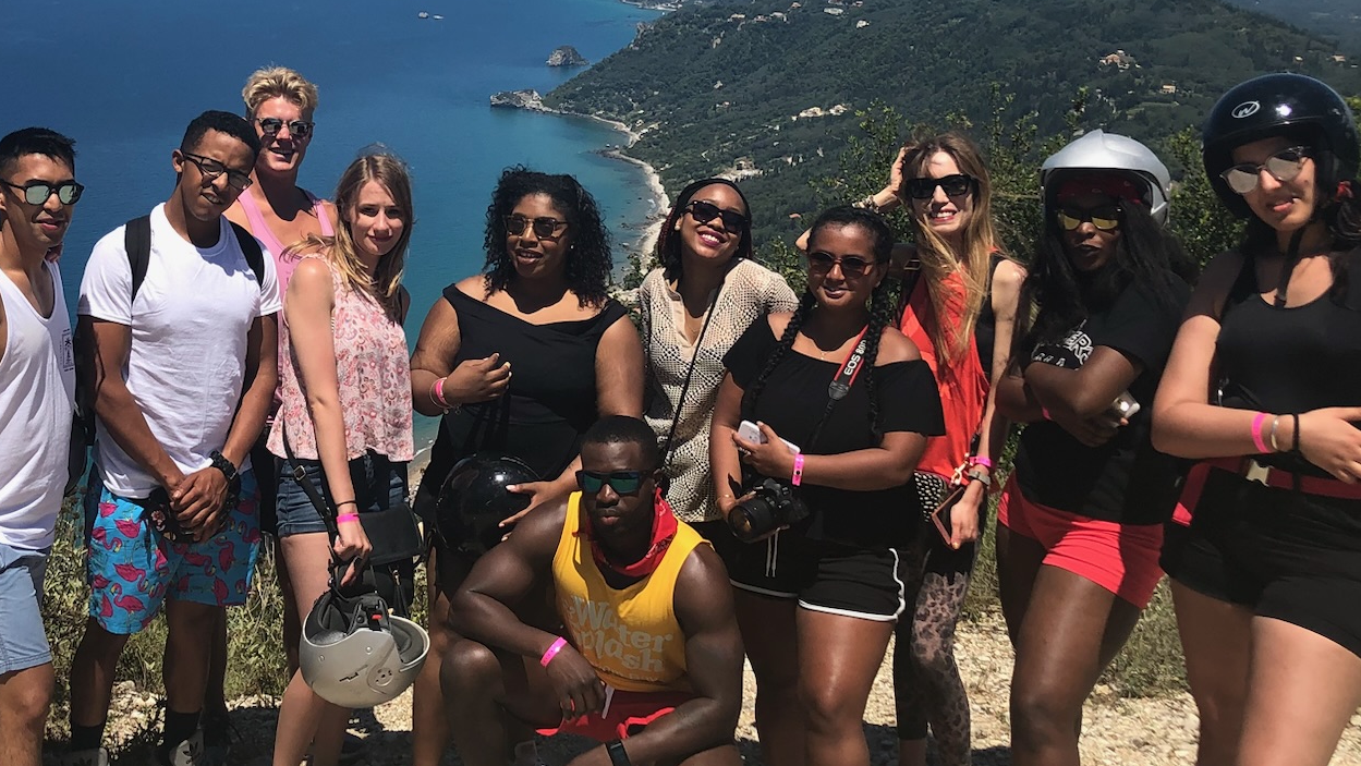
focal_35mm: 50
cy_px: 241
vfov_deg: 23.8
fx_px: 1805
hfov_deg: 40.7
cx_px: 438
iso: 20
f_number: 1.8
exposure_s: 1/2208
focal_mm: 3.99
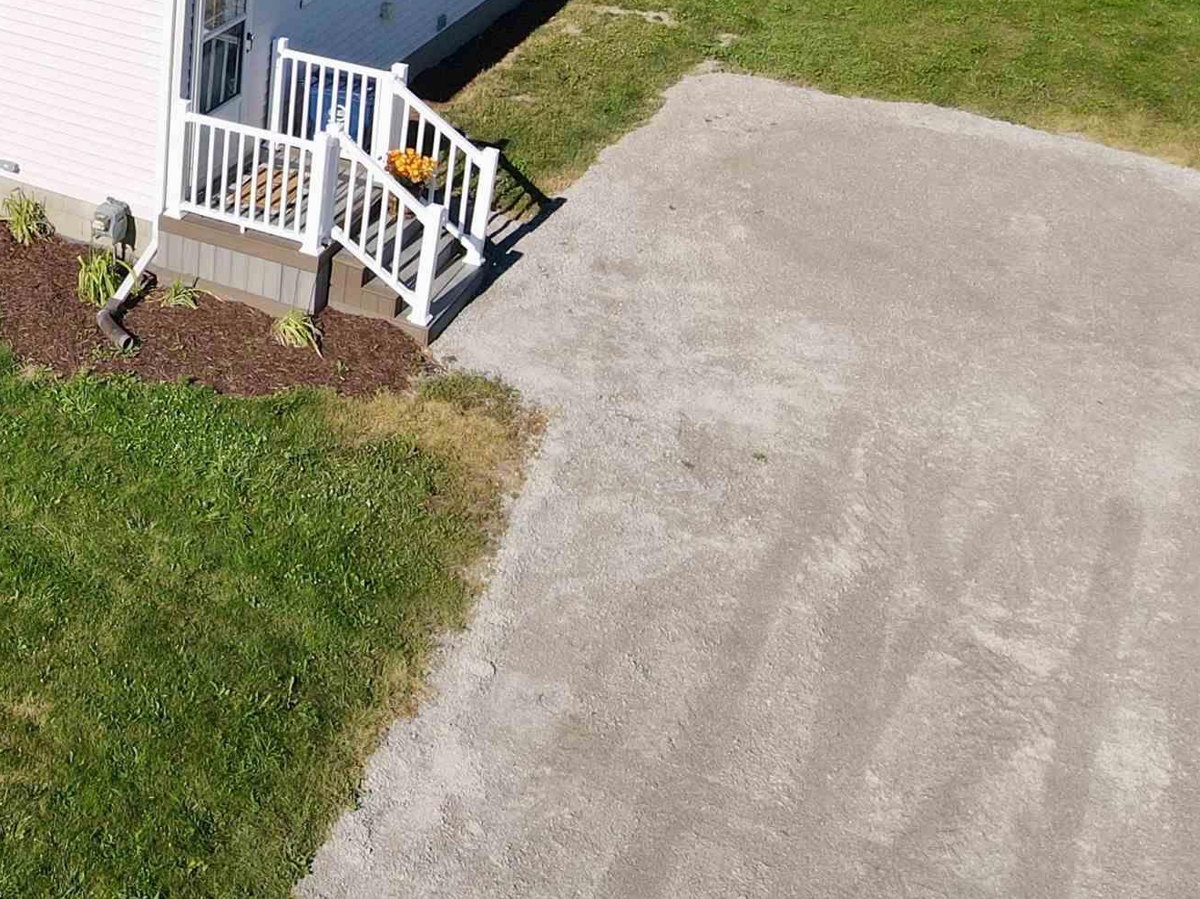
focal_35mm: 56
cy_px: -47
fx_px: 1941
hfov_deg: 30.0
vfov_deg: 24.6
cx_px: -194
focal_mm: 4.5
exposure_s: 1/800
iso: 110
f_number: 2.8
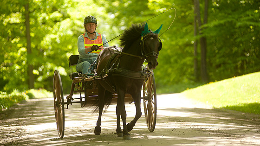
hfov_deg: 9.9
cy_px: 59
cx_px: 134
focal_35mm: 217
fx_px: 1496
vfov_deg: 5.6
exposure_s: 1/1000
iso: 400
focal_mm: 200
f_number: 2.8
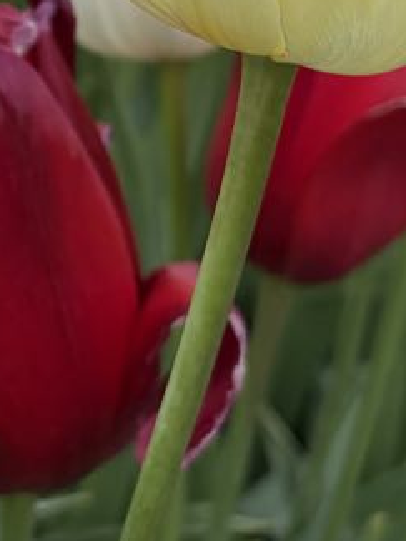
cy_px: 98
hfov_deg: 11.2
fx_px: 2000
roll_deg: -0.9
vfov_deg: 15.3
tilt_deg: -16.6
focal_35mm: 128
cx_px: -163
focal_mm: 5.96
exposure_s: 1/773
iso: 50
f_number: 1.6
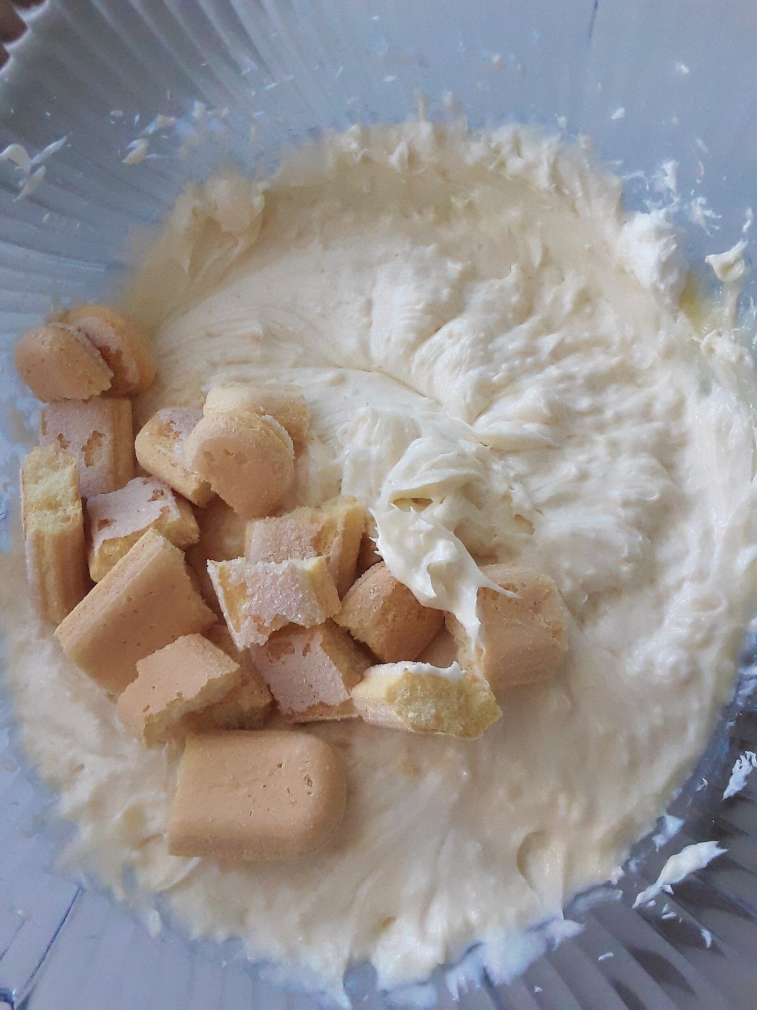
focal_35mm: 30
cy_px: 505
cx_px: 378
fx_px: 875
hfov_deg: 46.8
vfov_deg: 60.0
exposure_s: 1/50
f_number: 1.9
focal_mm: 2.2
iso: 320
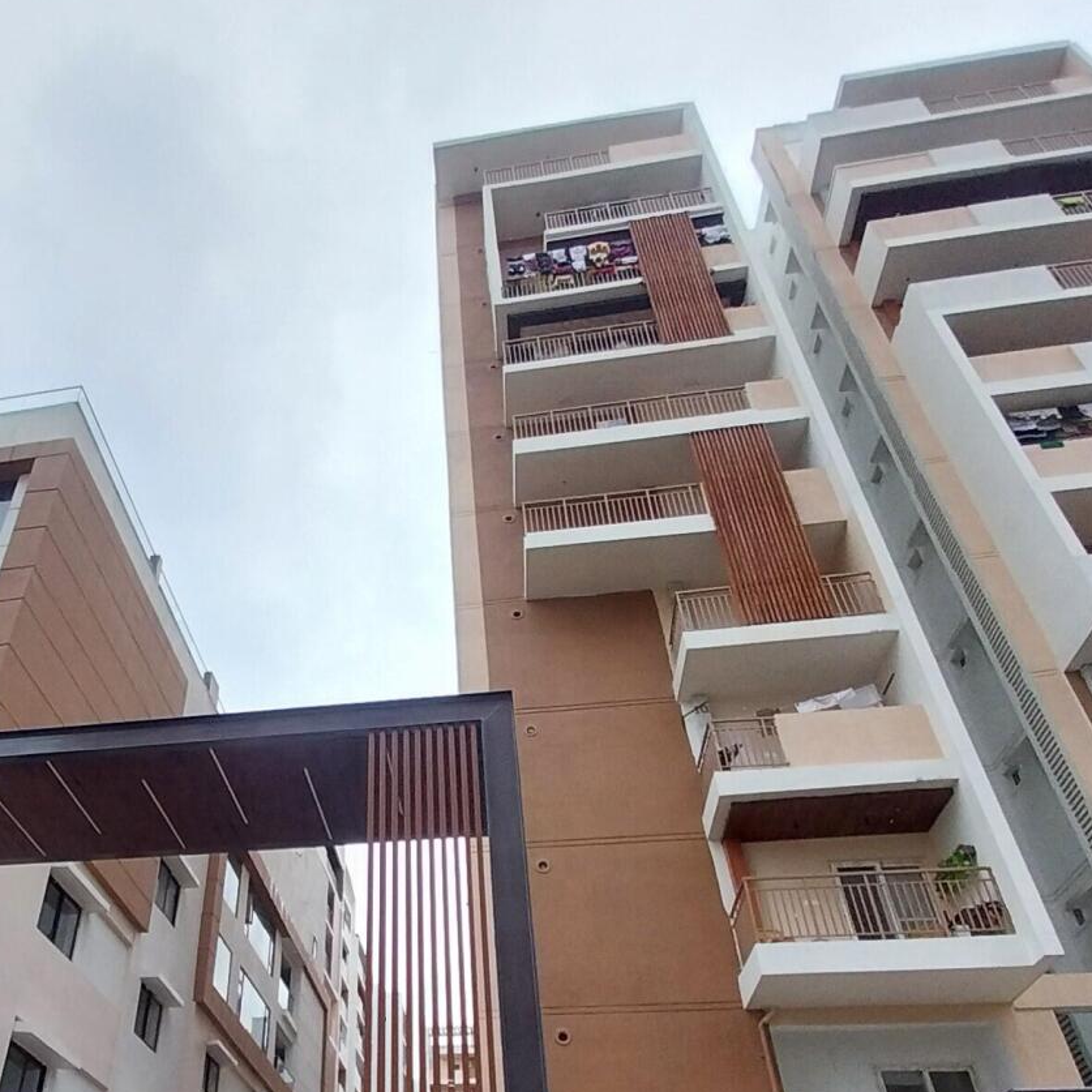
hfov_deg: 61.7
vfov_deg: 61.1
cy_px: 748
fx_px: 892
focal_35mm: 25
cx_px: 384
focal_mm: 1.3
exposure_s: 1/398
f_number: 2.2
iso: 64
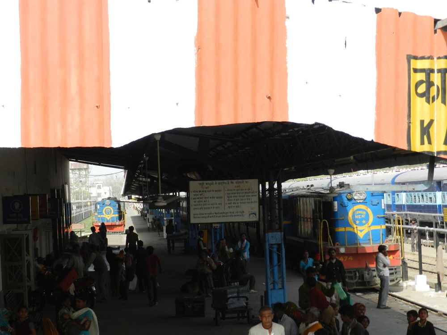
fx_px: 1085
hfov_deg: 23.3
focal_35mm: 84
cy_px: 168
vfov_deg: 17.6
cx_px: 224
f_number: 4.4
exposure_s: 1/400
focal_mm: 14.9
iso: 160
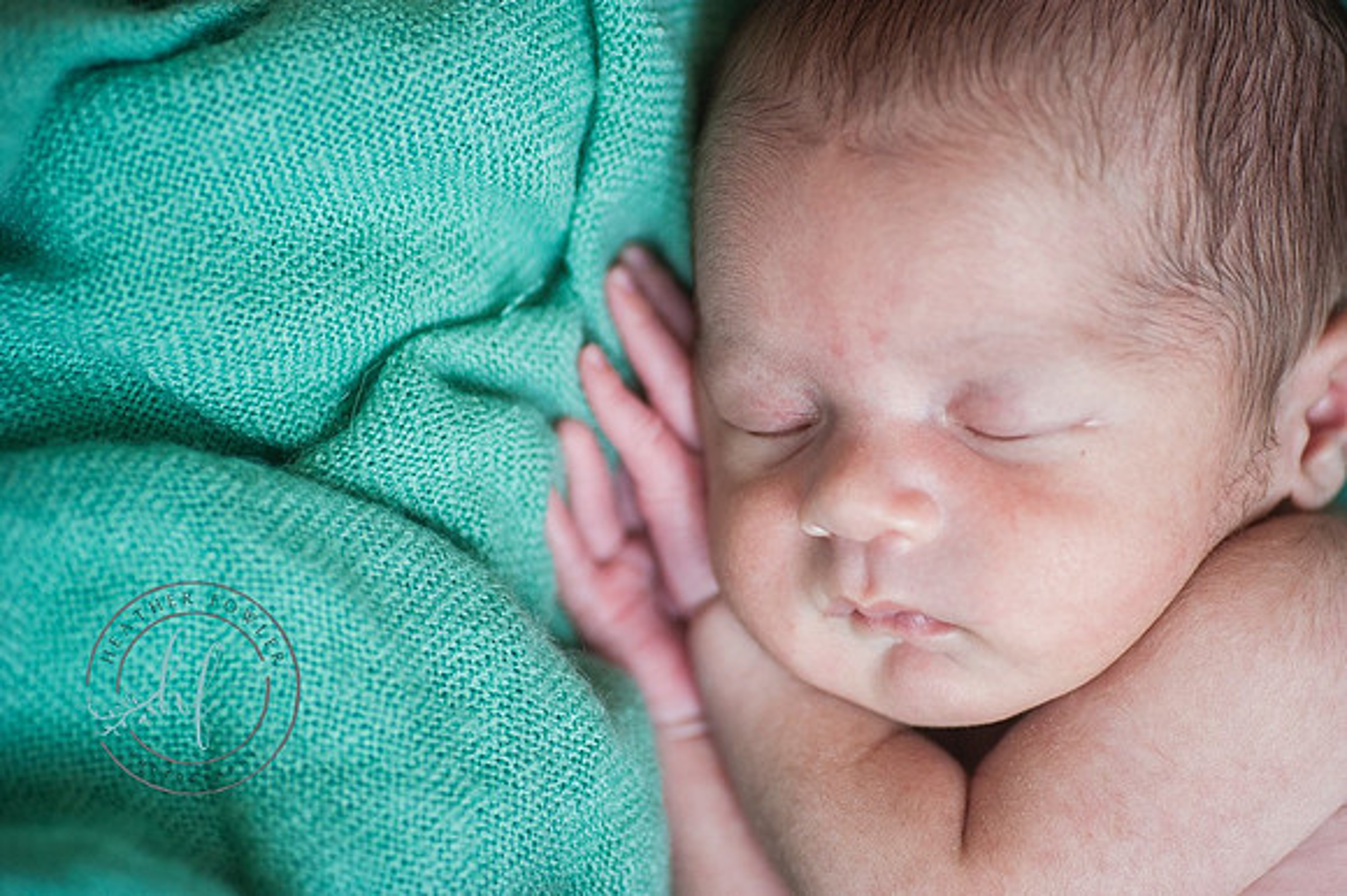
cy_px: 448
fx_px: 3365
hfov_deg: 22.6
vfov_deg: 15.2
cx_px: 674
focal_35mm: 90
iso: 1250
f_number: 0.86
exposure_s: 1.02
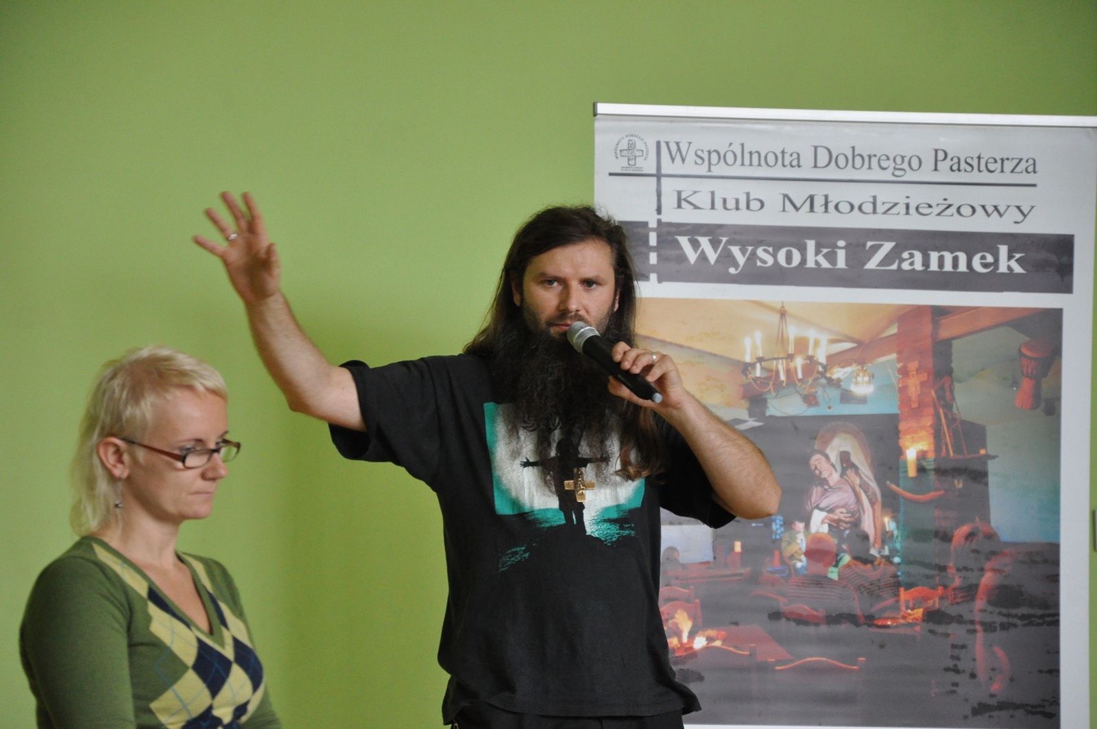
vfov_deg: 8.7
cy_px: 364
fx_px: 4794
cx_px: 548
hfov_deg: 13.1
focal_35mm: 158
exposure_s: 1/50
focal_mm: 105
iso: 1600
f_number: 5.6
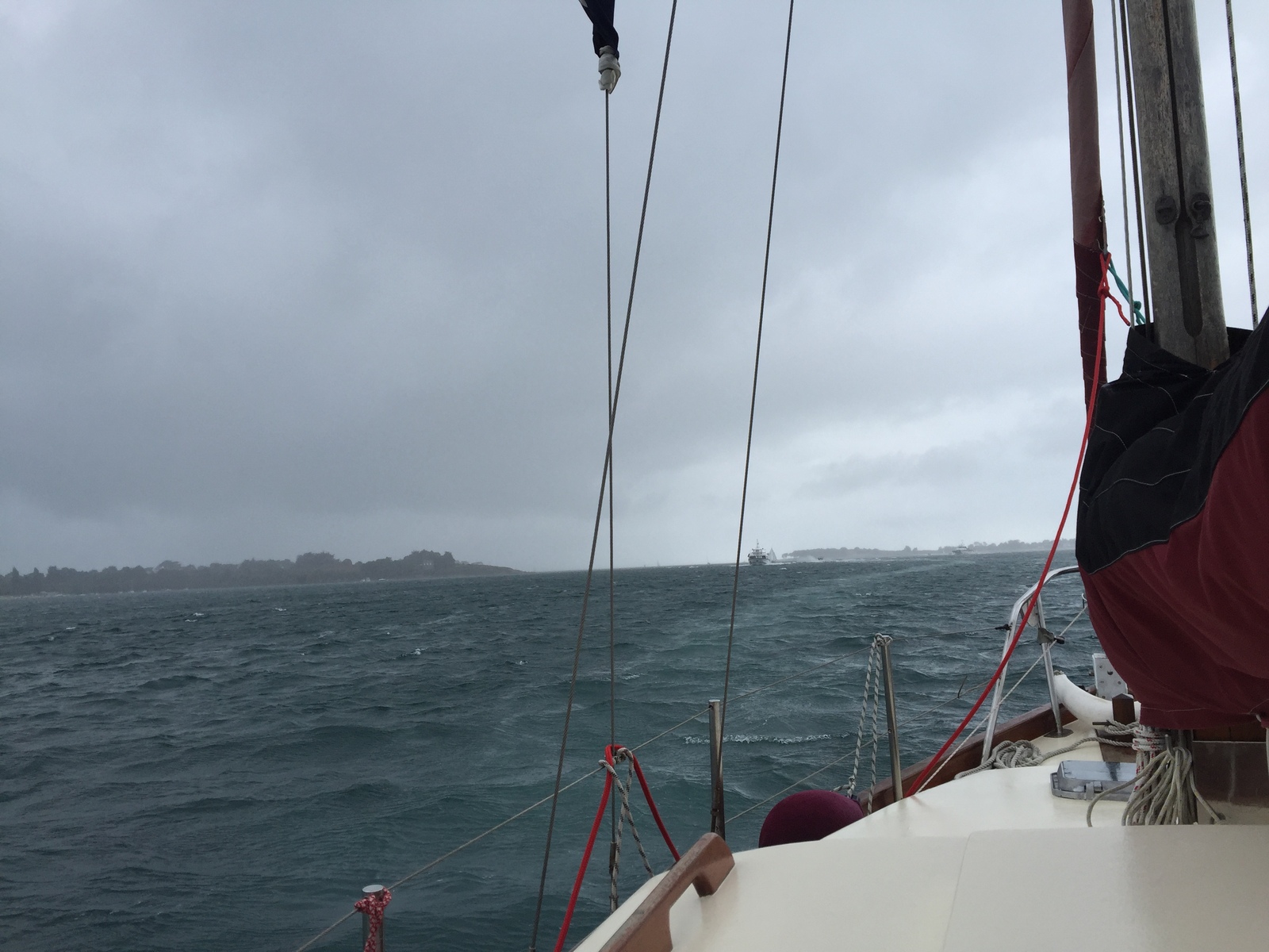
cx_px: 634
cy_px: 476
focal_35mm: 29
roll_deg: +2.1
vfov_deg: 48.2
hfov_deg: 61.7
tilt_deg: +7.1
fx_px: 1063
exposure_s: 1/791
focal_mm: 4.15
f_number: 2.2
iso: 32
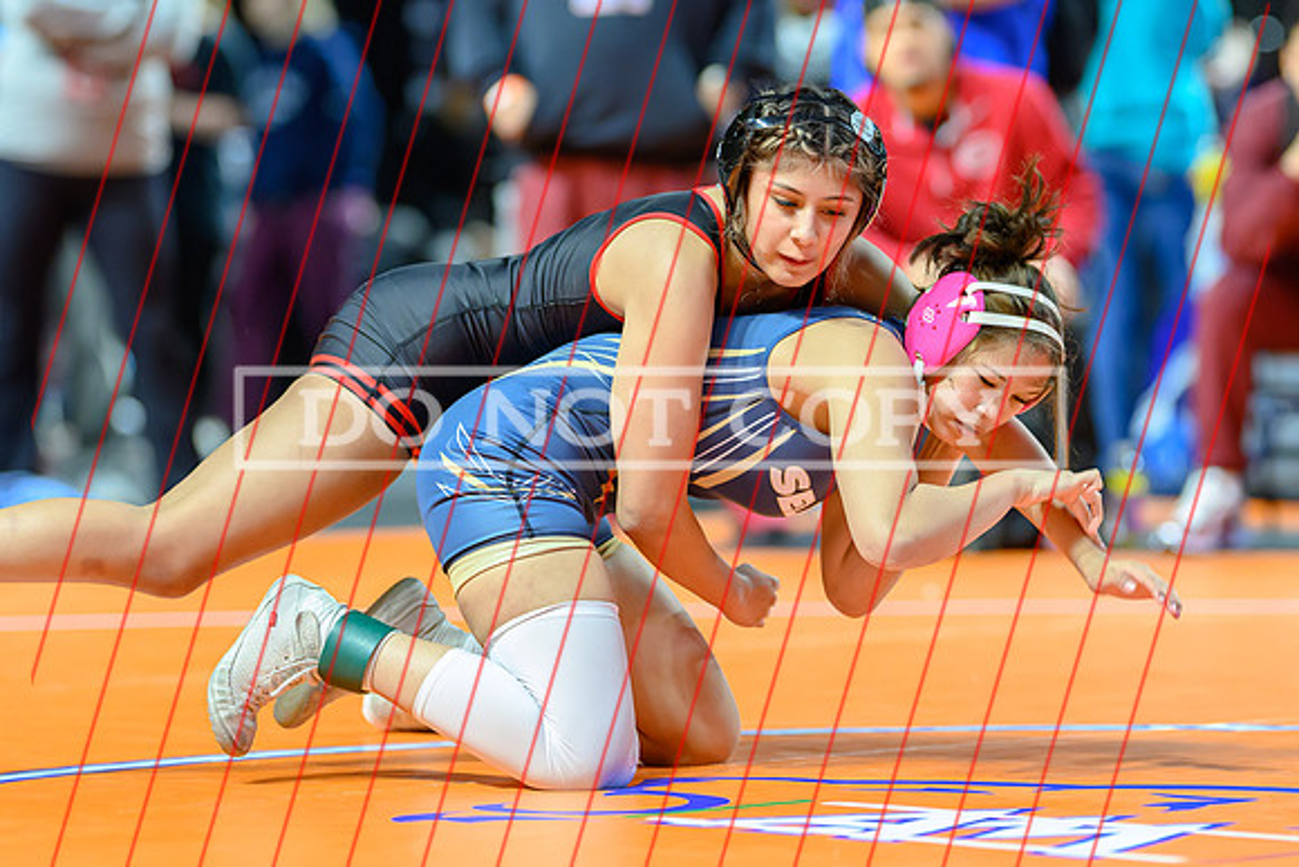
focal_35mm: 200
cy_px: 481
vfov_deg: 6.9
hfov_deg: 10.3
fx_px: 7202
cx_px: 765
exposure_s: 1/640
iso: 3200
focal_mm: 135
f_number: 2
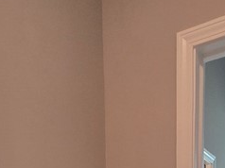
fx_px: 364
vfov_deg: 17.4
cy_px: 347
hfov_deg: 34.2
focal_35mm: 56
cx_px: 88
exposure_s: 1/60
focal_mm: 2.2
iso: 100
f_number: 2.2
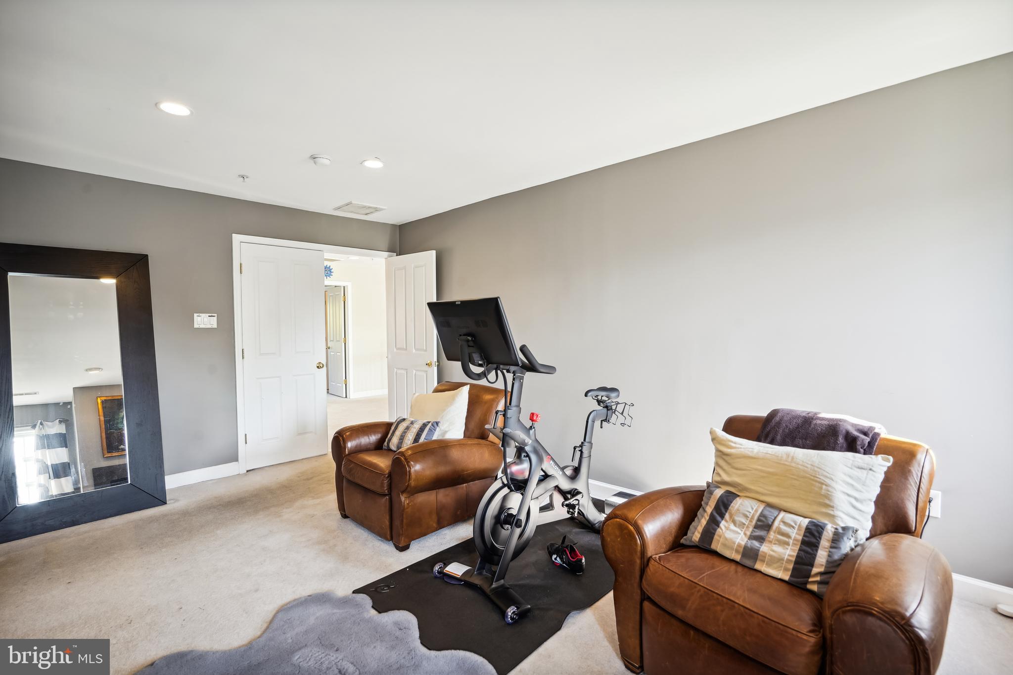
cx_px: 506
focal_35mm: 16
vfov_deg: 73.7
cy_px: 338
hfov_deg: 96.7
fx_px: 450
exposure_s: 1.3
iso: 100
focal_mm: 16
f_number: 8
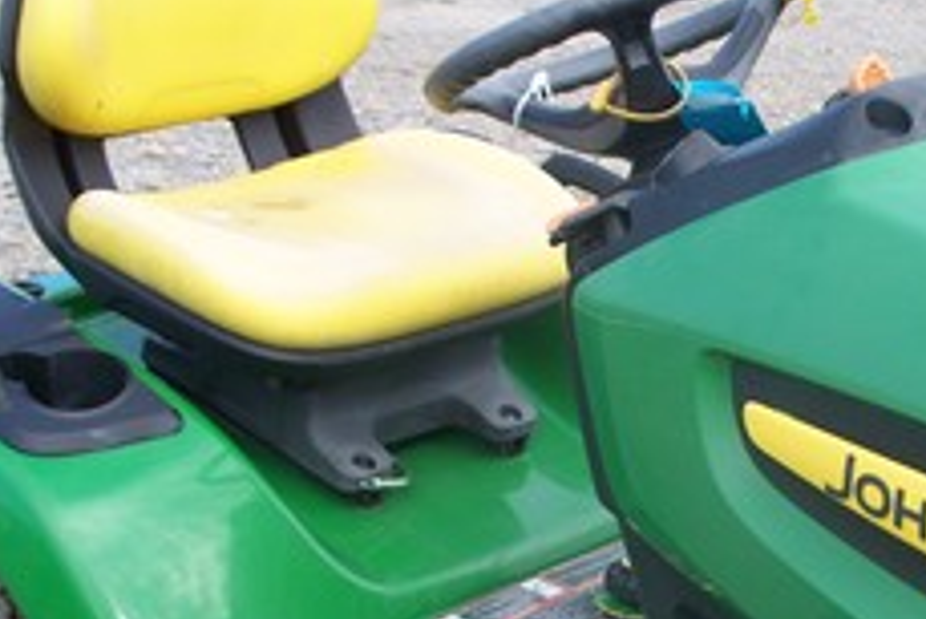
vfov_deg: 15.2
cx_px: 772
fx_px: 2291
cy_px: 583
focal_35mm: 89
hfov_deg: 22.5
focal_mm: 7.54
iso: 64
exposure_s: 1/250
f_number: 2.8
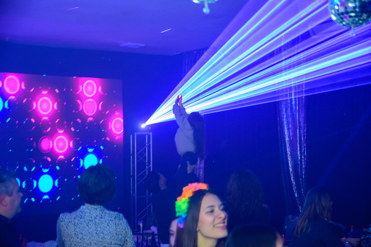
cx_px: 186
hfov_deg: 33.4
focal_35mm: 60
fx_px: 618
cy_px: 124
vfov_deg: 22.6
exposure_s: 1/40
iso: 3200
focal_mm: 40
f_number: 3.5
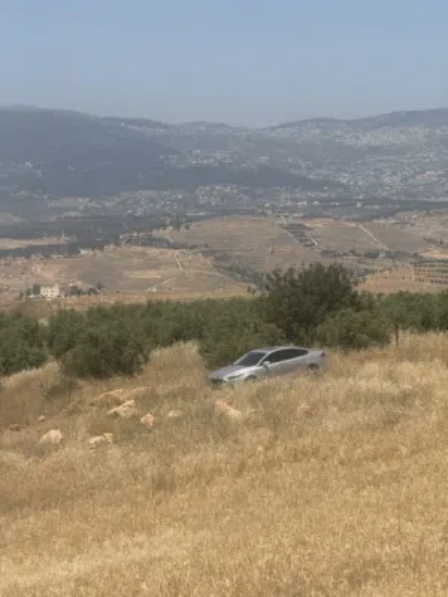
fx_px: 2071
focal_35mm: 120
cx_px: 224
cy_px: 298
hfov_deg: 12.3
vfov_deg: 16.4
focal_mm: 15.66
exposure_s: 1/2525
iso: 50
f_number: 2.8
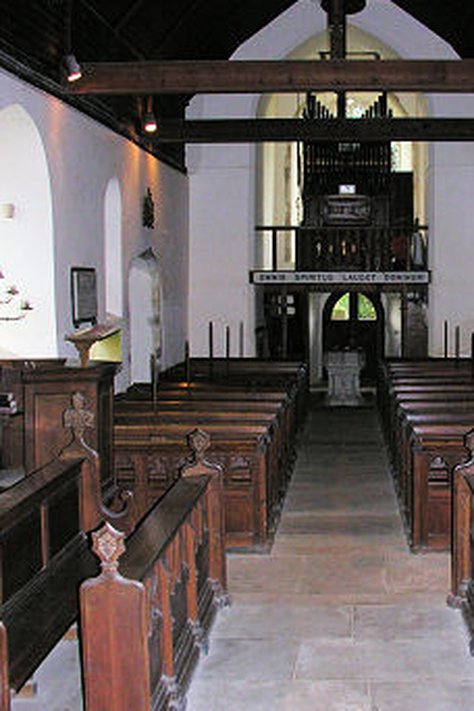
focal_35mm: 49
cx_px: 338
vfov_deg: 40.3
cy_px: 308
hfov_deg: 27.3
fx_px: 968
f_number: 2.8
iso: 200
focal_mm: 8.9
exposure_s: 1/60.1
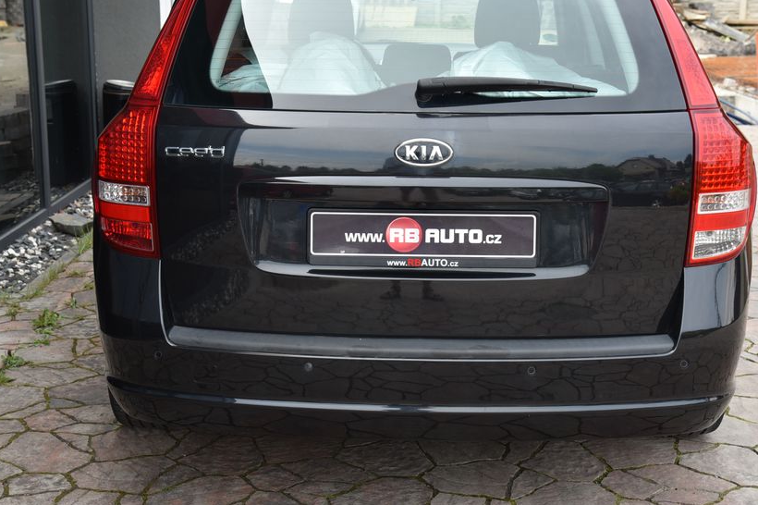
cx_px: 374
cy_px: 196
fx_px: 1263
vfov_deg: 22.6
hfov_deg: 33.4
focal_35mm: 60
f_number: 7.1
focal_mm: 48
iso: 500
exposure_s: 1/200
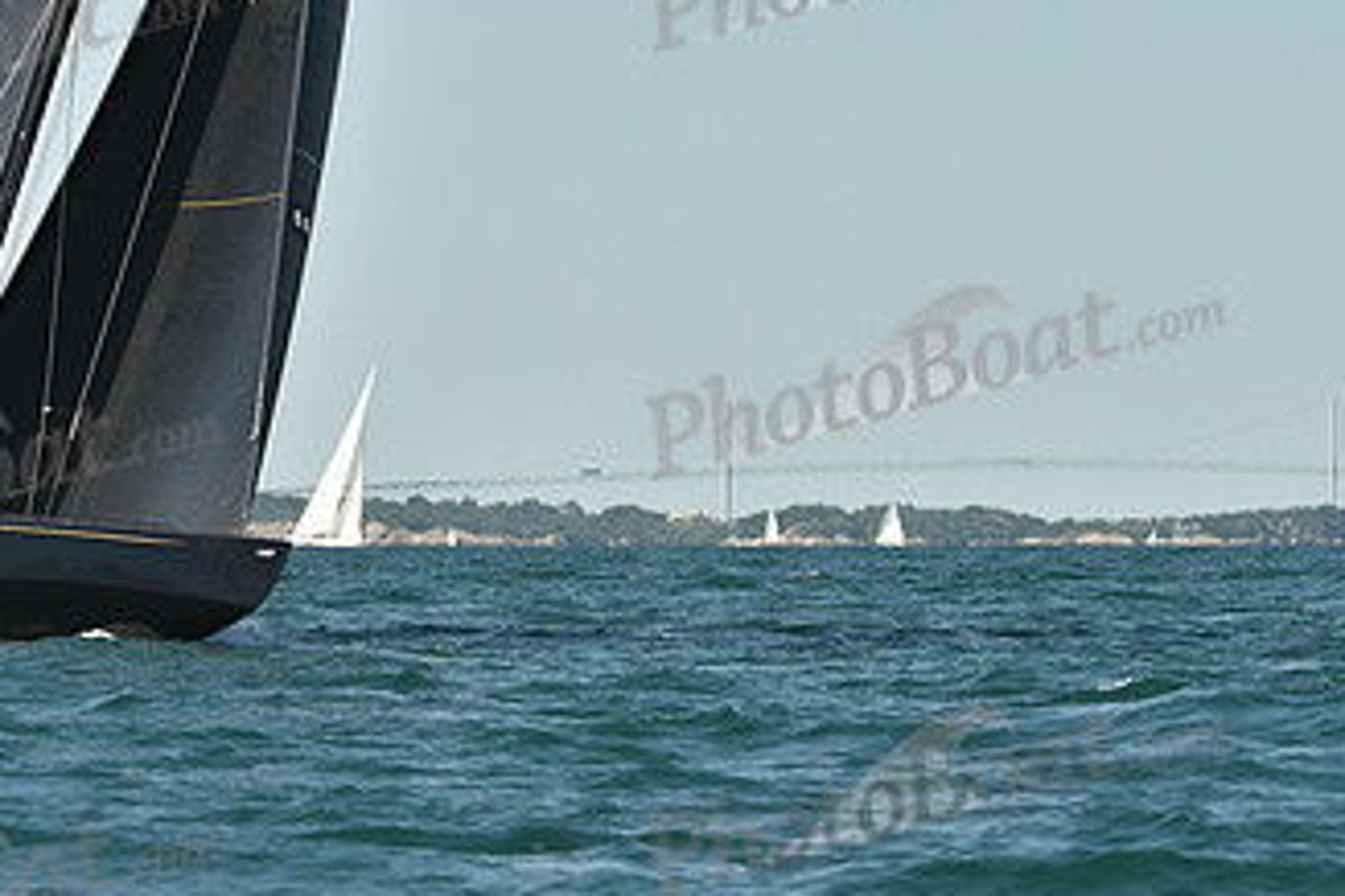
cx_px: 436
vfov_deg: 3.7
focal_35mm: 372
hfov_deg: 5.5
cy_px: 216
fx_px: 13897
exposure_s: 1/1250
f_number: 6.3
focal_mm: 210
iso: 250
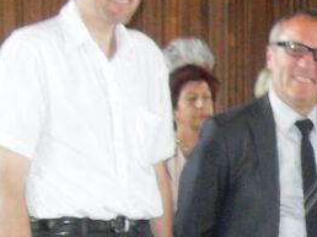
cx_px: 430
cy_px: 257
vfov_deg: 10.0
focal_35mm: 147
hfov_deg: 12.9
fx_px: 1345
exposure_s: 1/45
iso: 320
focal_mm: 6.3
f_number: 2.8
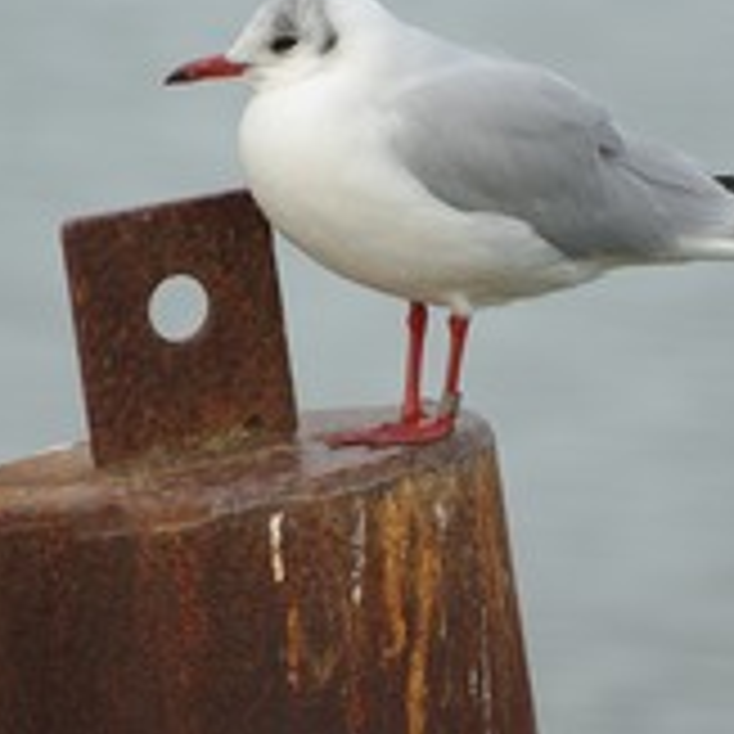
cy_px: 275
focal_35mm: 961
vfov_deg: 1.8
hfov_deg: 1.8
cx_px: 383
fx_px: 23054
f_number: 5.6
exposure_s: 1/250
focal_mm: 300
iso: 200
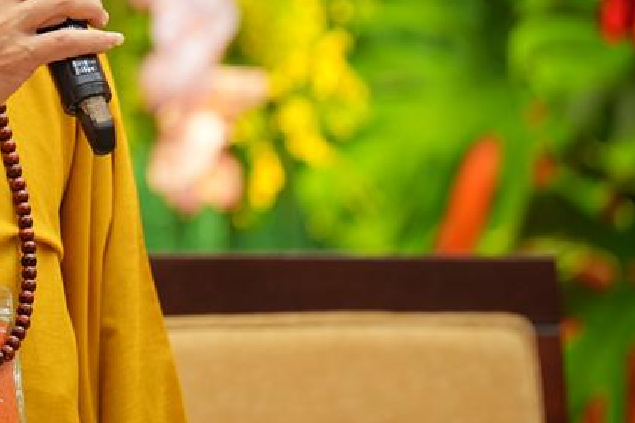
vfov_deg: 2.4
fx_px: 9962
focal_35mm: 565
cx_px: -81
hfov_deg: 3.6
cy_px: -64
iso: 1000
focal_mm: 200
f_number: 2.8
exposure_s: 1/125
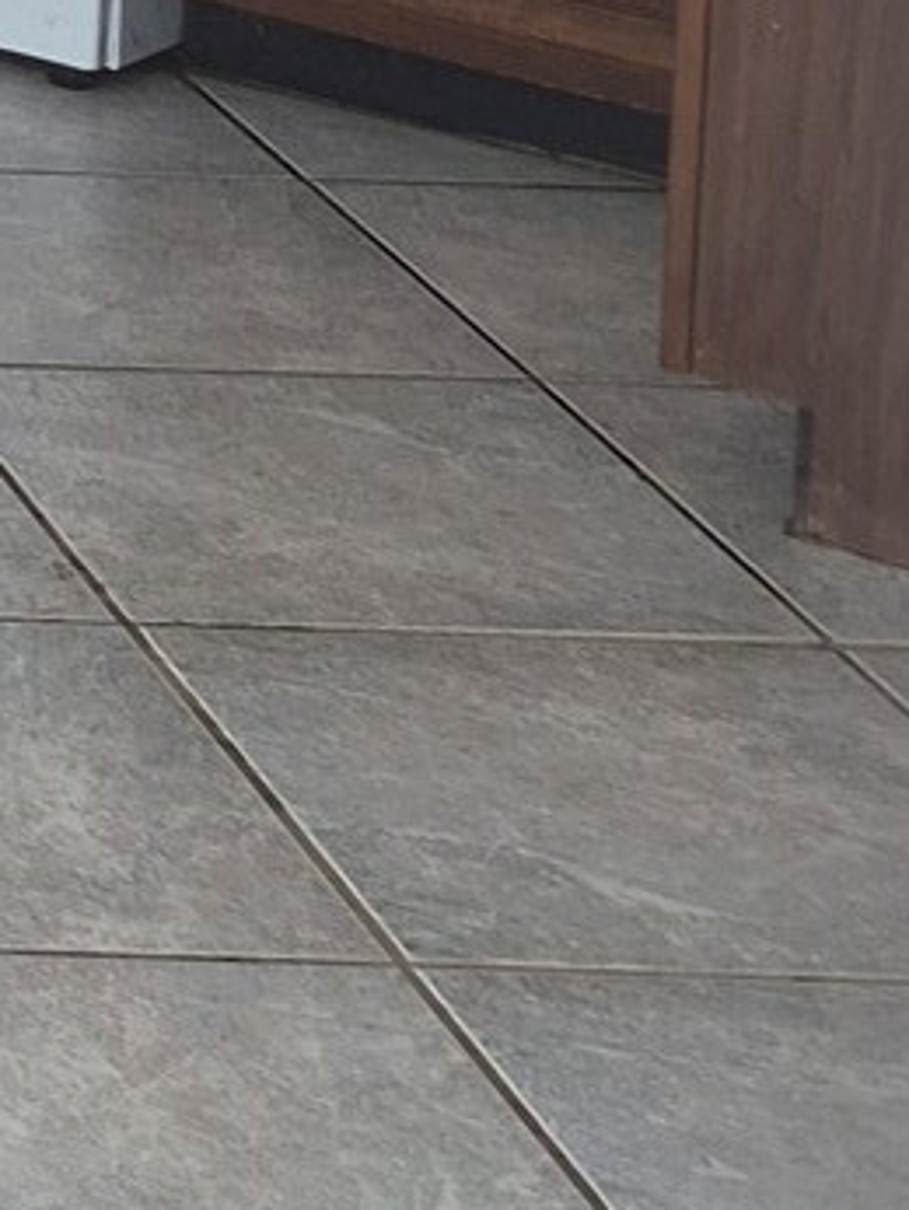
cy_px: -1095
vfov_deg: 12.9
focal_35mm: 136
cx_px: -1629
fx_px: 4756
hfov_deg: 9.2
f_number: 1.8
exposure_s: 1/180
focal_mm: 5.4
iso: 80
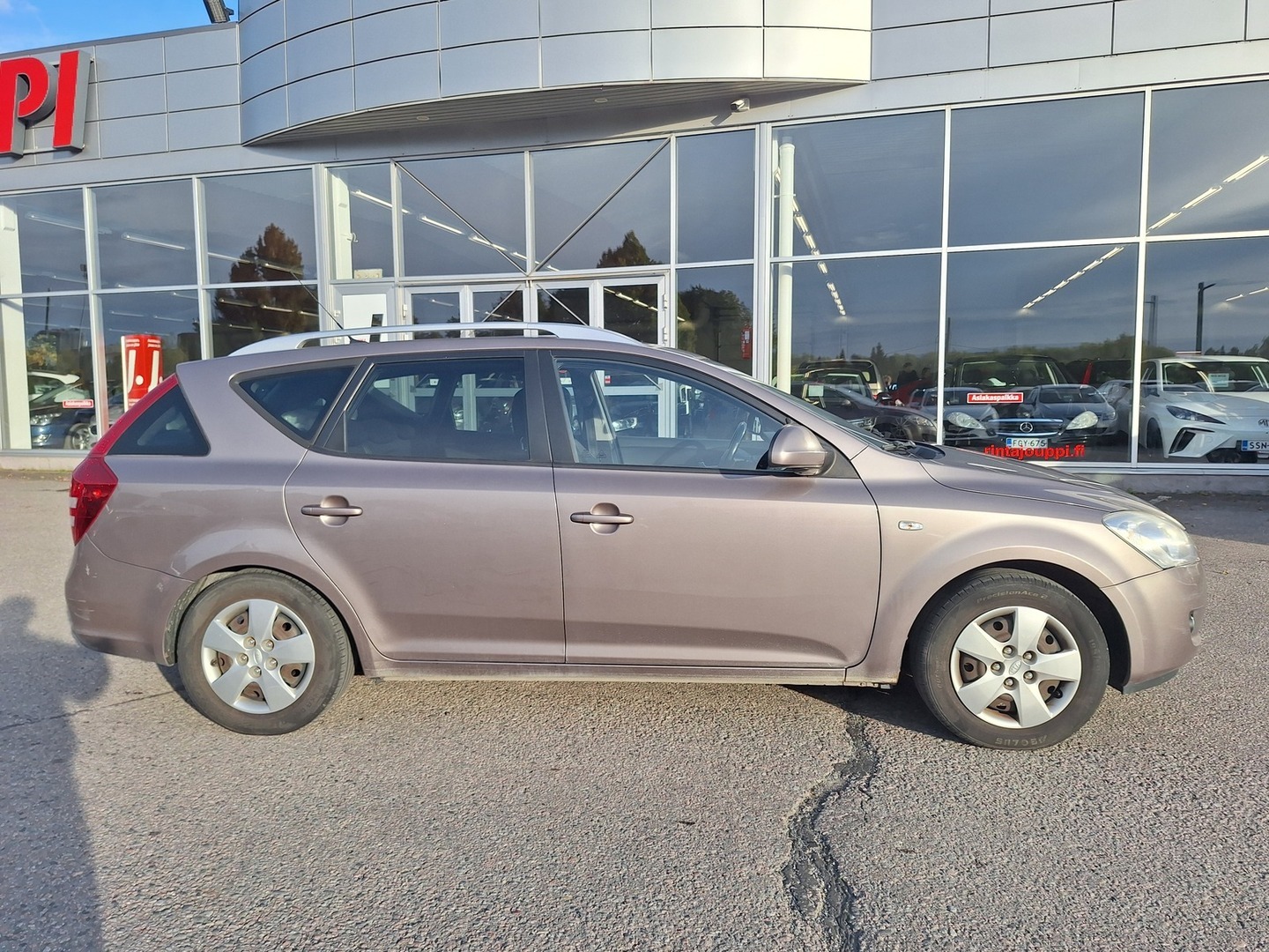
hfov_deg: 73.9
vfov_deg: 58.9
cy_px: 476
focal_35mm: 23
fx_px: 843
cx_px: 634
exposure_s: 1/1377
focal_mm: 5.54
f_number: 1.8
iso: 40
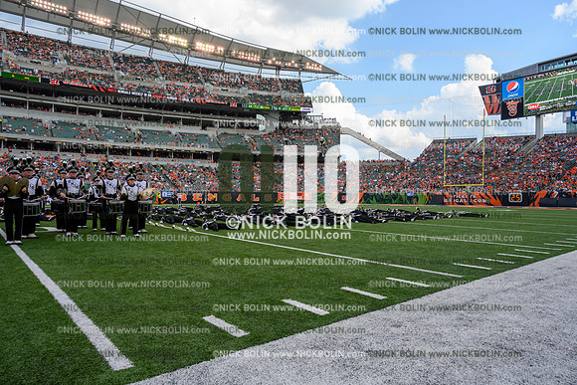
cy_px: 192
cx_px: 288
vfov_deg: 53.2
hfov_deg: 73.7
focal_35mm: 24
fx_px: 385
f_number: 7.1
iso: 80
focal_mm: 24
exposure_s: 1/100
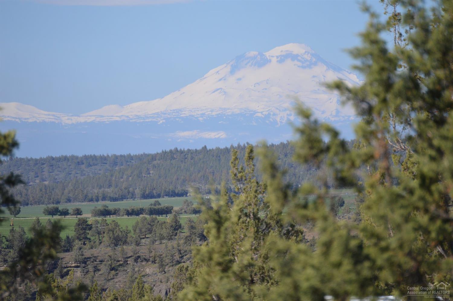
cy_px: 150
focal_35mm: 300
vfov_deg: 4.6
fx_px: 3771
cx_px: 226
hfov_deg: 6.9
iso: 400
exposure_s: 1/2000
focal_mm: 200
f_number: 5.6
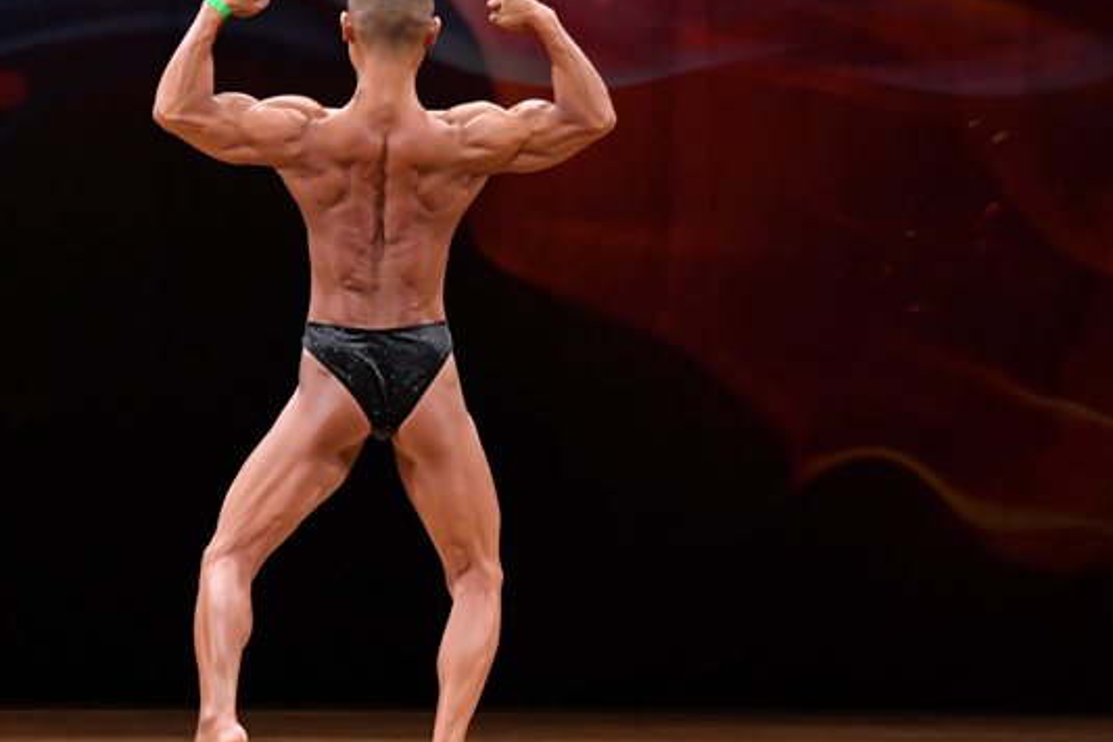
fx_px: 10106
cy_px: 382
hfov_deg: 6.3
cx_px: 325
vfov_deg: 4.2
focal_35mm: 327
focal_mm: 150
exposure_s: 1/400
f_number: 5.6
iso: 4000
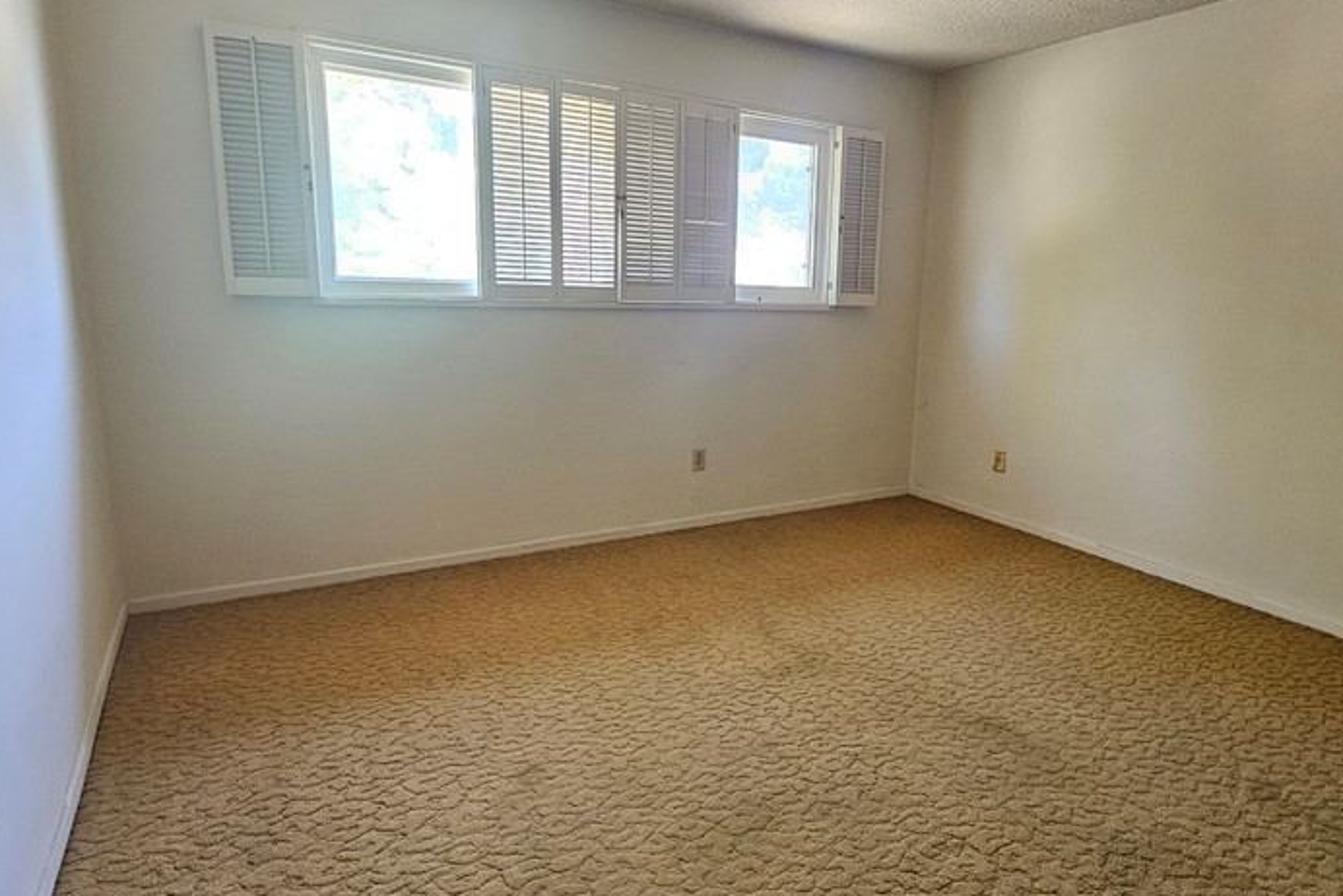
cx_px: 767
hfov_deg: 83.4
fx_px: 746
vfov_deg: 62.0
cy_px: 436
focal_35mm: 20
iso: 320
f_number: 2.2
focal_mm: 2.2
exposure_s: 1/40
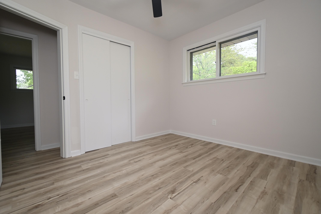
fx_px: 134
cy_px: 107
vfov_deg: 77.3
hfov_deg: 100.4
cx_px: 160
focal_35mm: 15
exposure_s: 1/160
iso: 400
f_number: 5.6
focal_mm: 10
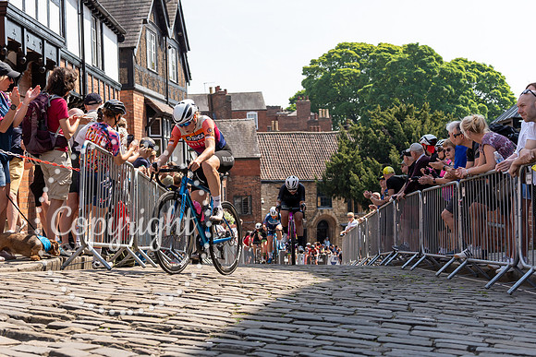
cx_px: 192
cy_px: 171
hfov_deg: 35.7
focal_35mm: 55
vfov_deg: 24.4
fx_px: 825
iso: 160
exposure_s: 1/2500
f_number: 3.5
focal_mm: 38
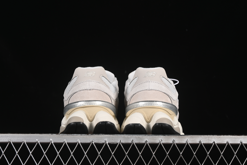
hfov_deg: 27.0
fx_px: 515
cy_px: 82
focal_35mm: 75
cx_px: 124
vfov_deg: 18.2
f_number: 8
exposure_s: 1/60
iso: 160
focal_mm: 50
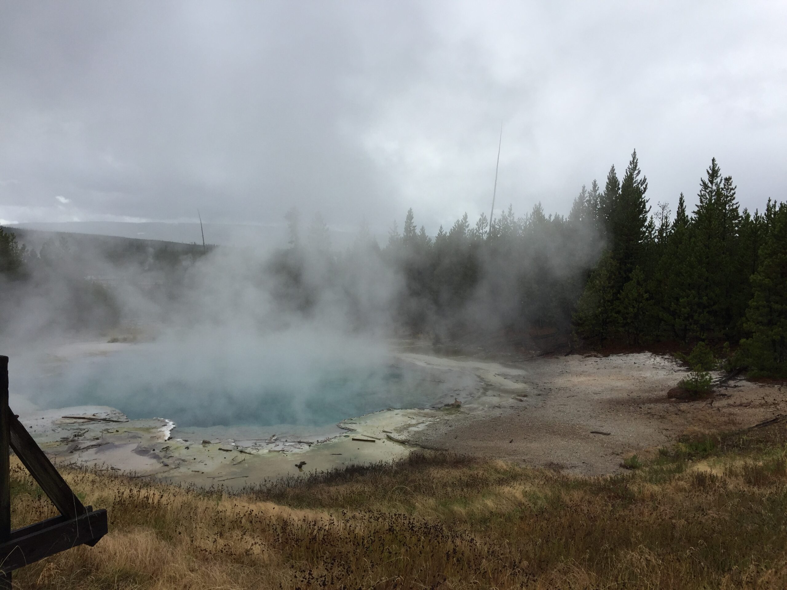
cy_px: 295
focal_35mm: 29
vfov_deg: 48.2
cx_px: 394
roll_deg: -0.1
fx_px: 659
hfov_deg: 61.7
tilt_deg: -4.0
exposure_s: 1/1883
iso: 32
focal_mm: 4.15
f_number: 2.2
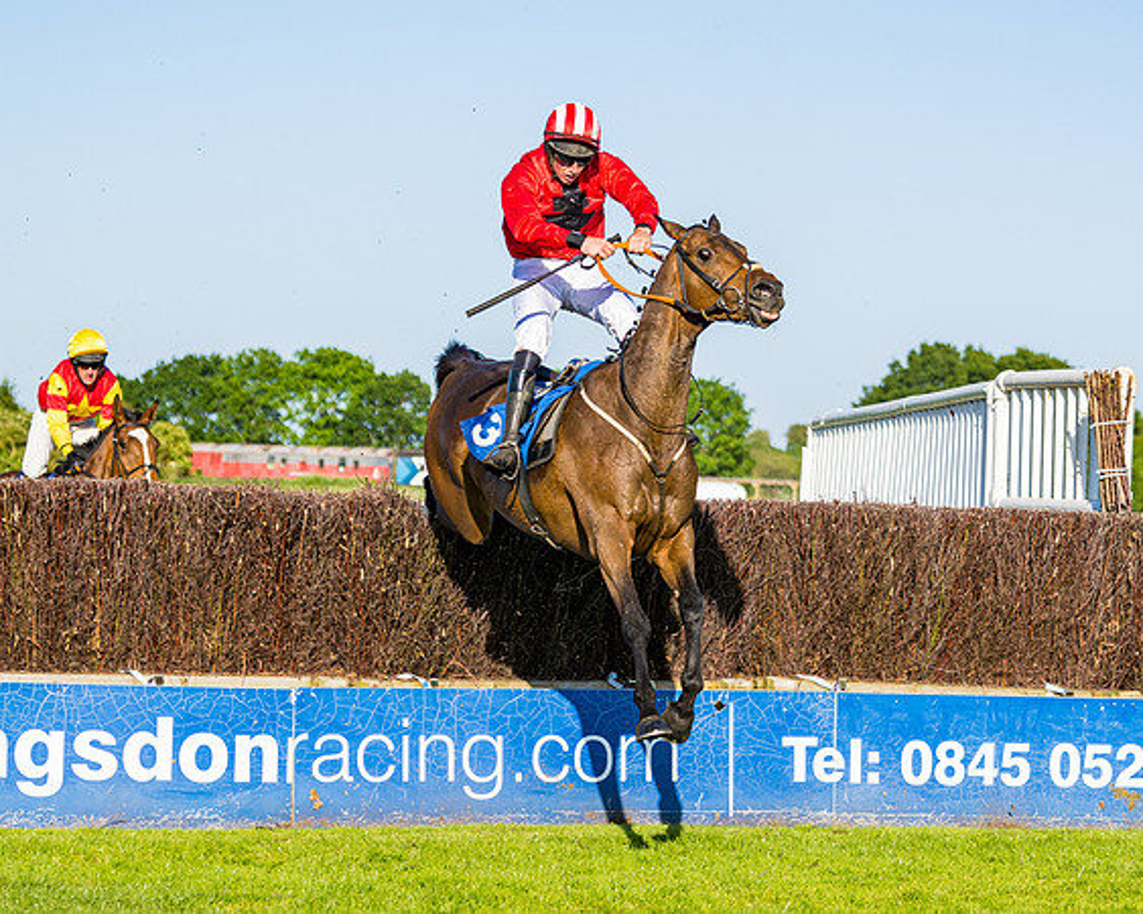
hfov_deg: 13.2
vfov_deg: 10.5
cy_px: 624
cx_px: 652
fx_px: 4945
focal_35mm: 146
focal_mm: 82
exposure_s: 1/2000
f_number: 4
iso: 200
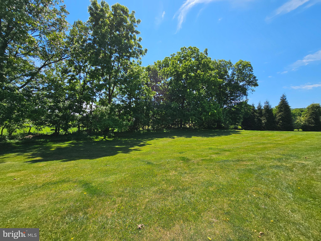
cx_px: 160
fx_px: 121
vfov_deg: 89.9
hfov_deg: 106.2
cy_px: 120
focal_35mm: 13
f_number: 2.2
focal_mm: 2.2
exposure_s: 1/1829
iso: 50
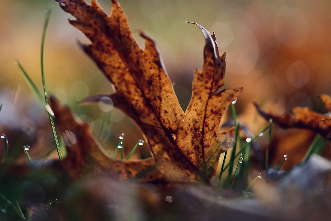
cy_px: 85
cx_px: 168
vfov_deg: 7.1
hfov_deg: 10.6
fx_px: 1784
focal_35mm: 194
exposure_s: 1/4000
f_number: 3.5
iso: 1100
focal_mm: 150
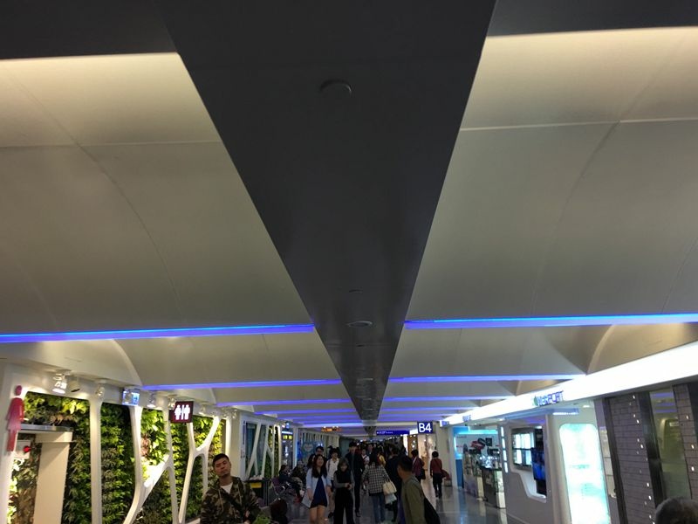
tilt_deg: +16.1
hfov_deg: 61.7
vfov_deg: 48.2
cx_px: 349
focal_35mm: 29
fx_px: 585
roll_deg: -0.9
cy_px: 262
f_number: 2.2
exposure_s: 1/15
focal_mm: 4.15
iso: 32
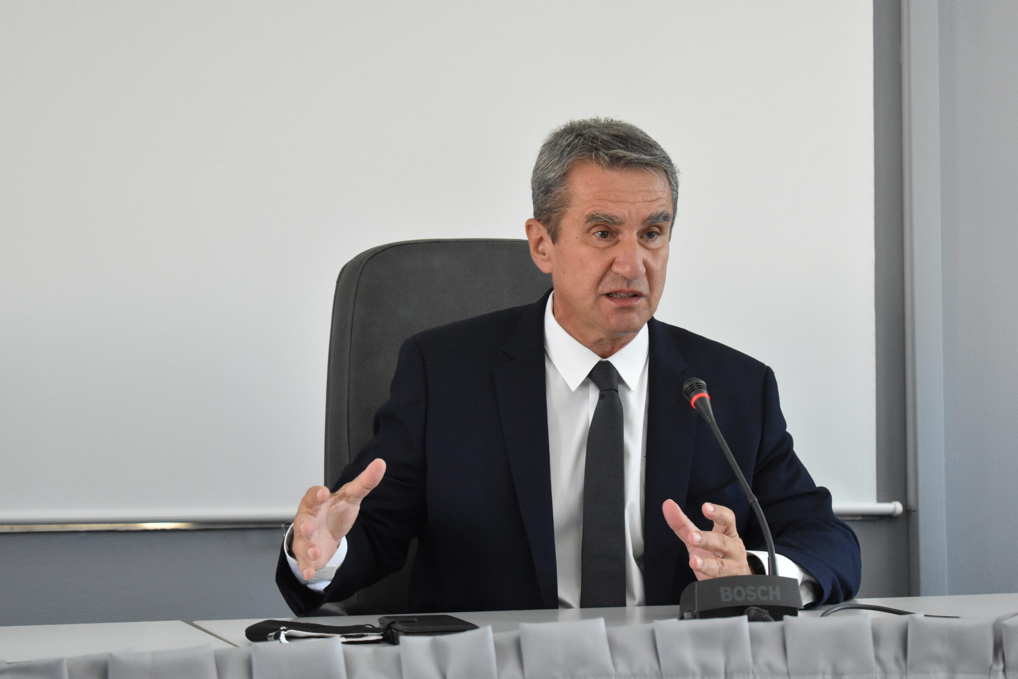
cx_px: 509
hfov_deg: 24.6
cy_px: 340
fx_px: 2333
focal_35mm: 82
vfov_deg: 16.6
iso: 3200
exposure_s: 1/200
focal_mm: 55
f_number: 5.6
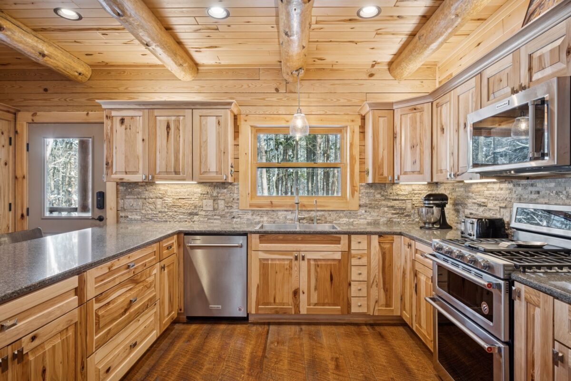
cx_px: 286
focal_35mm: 20
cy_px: 190
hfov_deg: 85.4
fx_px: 309
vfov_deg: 63.2
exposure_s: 1/6
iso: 400
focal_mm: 19.5
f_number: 9
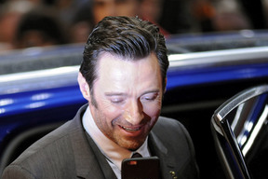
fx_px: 2322
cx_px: 105
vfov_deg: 4.4
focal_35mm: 312
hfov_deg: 6.6
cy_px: 138
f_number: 2.8
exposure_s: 1/320
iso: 2000
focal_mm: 200
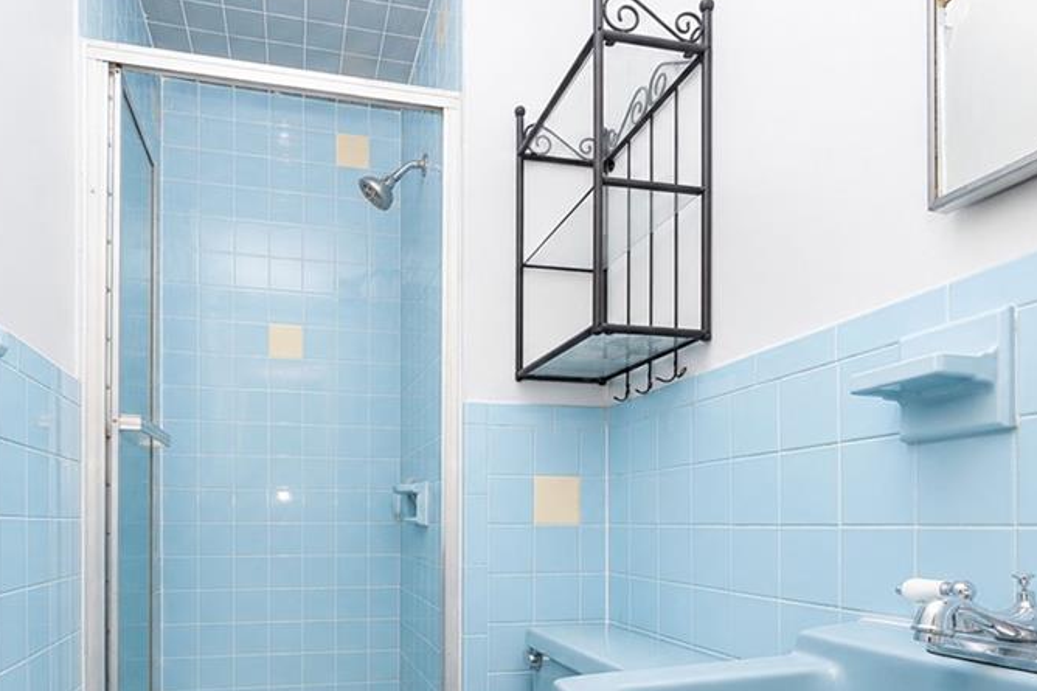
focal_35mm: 23
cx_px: 425
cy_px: 516
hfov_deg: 75.4
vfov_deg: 52.7
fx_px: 662
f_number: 7.1
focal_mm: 10
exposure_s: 1/60
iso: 2000
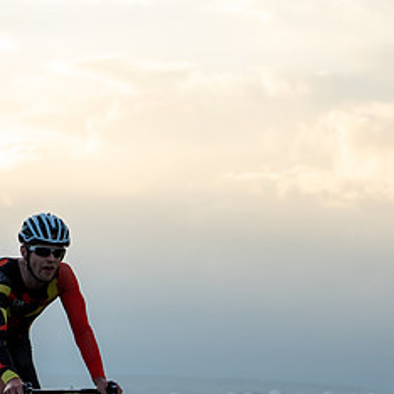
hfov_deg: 9.6
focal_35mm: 181
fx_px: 2331
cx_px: 47
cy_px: 220
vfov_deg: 9.7
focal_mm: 86
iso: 400
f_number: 4.5
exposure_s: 1/1250
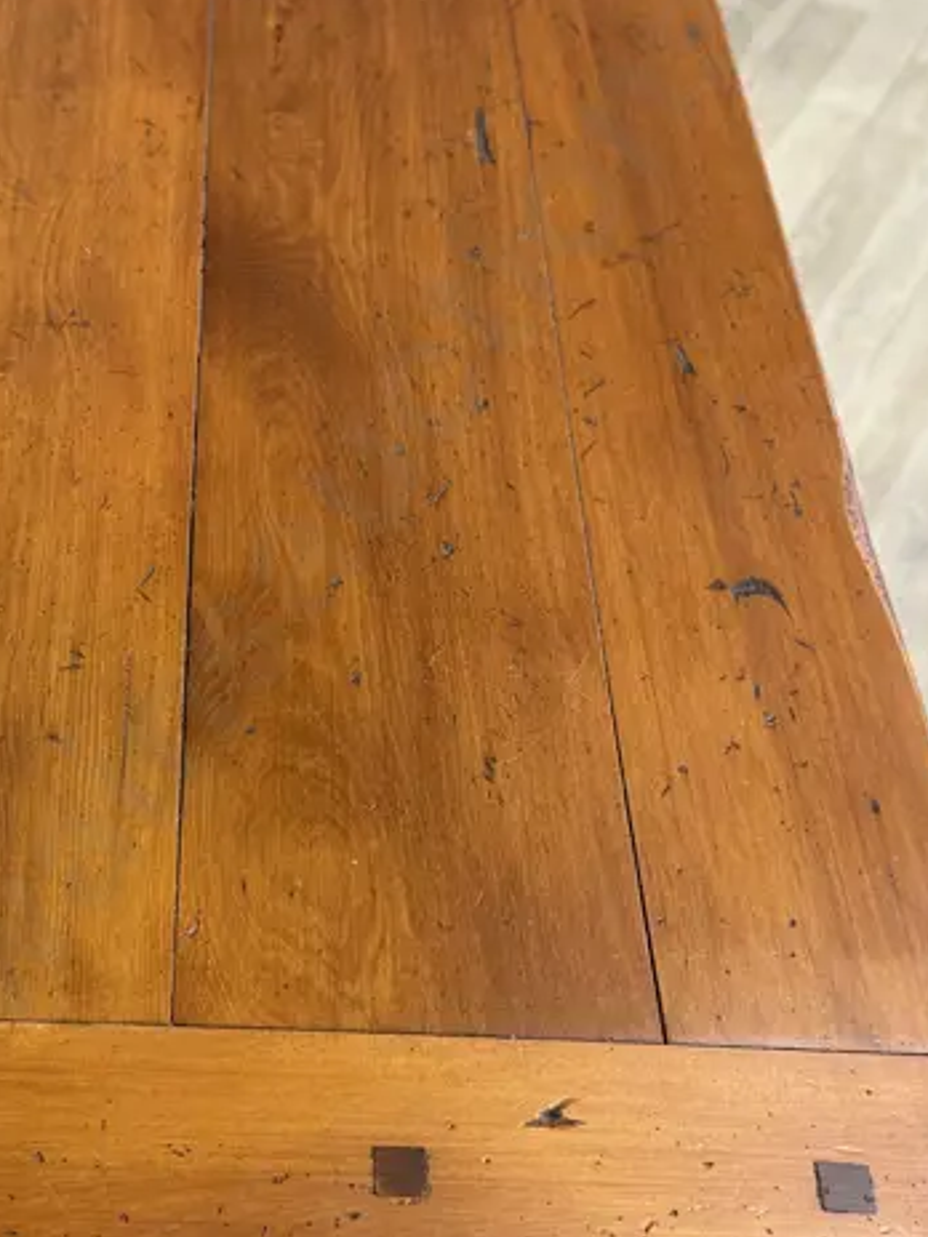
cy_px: 672
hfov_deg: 27.1
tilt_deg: -49.0
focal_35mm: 53
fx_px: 1894
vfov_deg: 36.1
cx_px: 219
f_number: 1.78
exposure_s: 1/50
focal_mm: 6.86
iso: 125
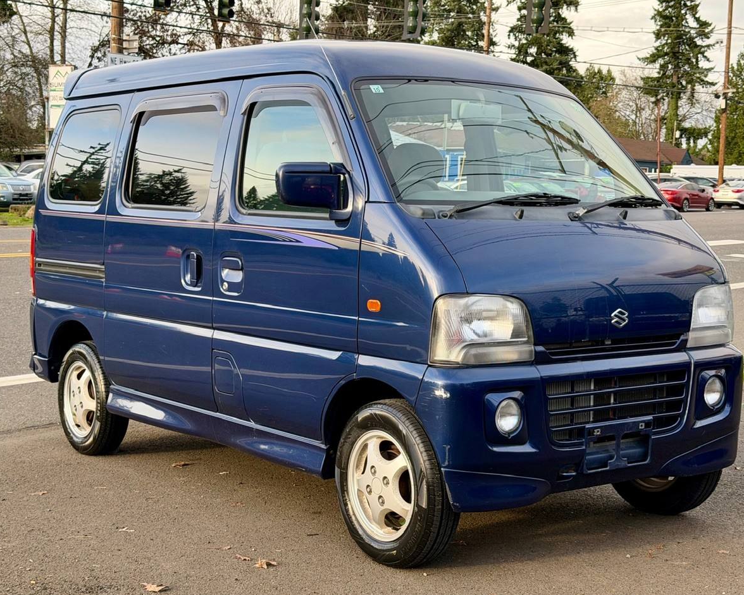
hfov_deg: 36.7
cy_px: 300
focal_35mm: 51
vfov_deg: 29.7
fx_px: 1123
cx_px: 382
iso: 80
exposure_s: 1/587
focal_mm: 6.76
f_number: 1.78
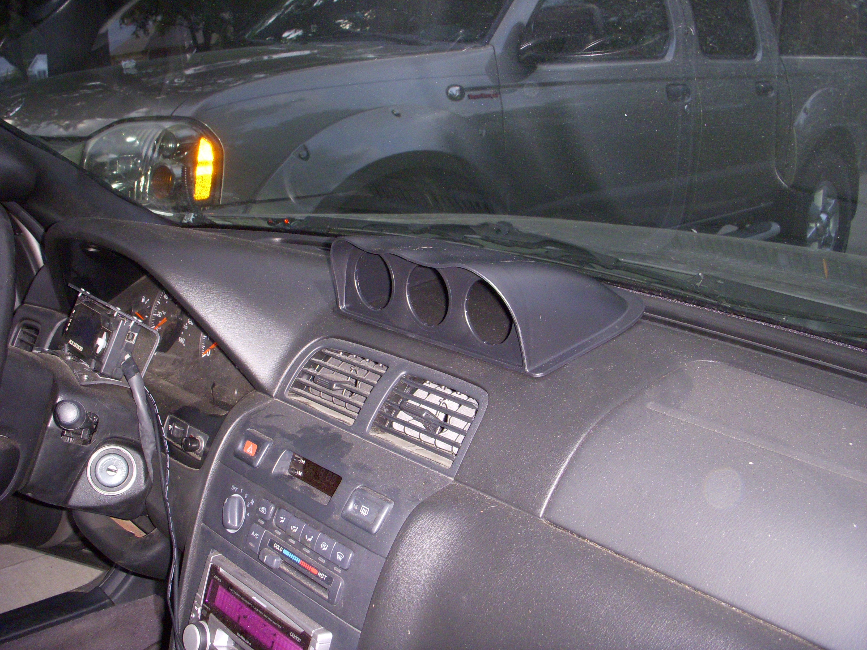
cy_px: 325
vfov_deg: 37.7
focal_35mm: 38
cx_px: 434
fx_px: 952
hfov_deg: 49.0
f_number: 3.3
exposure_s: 1/125
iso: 400
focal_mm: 6.3
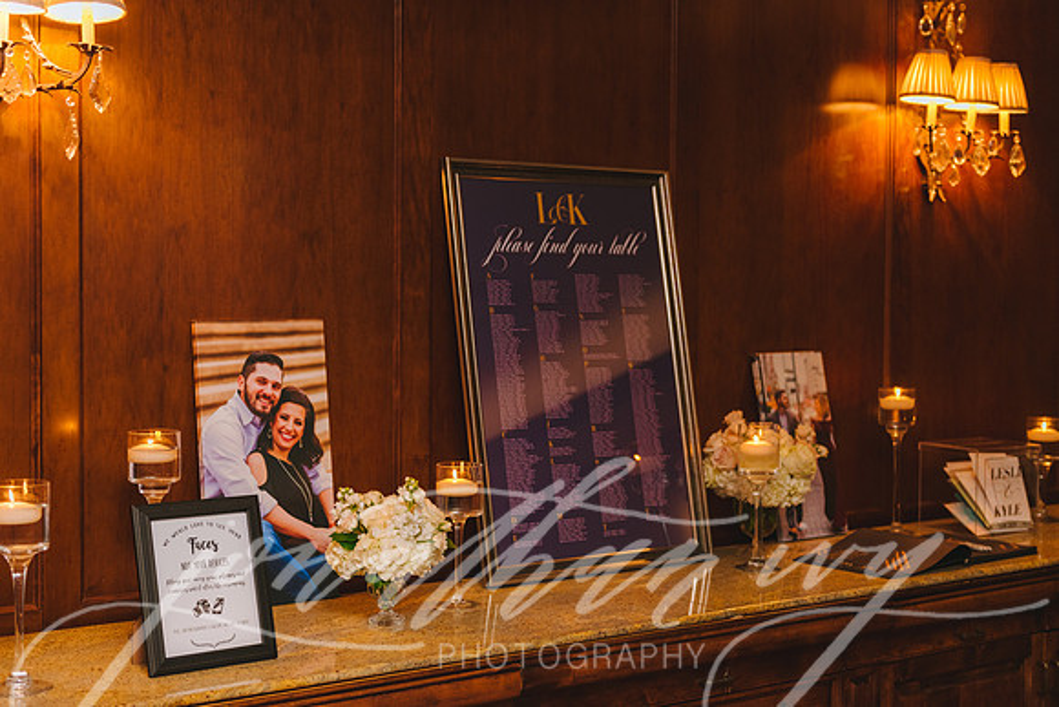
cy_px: 354
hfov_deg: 35.6
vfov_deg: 24.2
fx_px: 1648
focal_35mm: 56
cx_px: 530
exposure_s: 1/160
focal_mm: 56
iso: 1250
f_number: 2.8
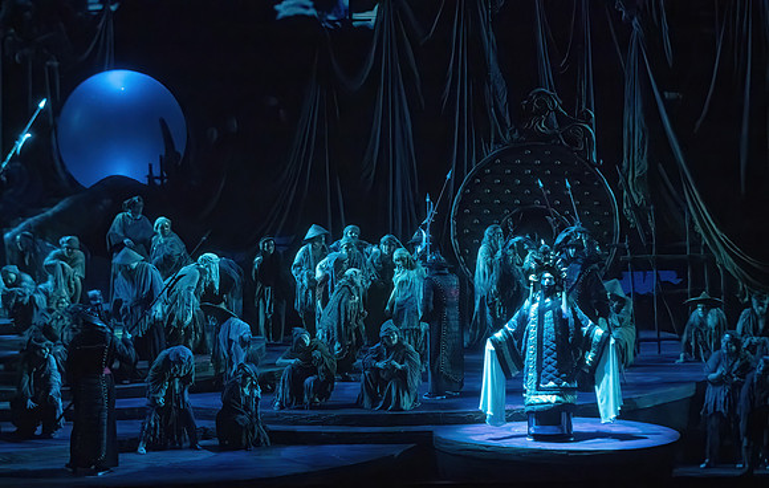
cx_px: 384
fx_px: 2009
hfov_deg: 21.7
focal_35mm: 95
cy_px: 257
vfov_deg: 13.9
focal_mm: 94
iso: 20000
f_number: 4.5
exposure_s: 1/400
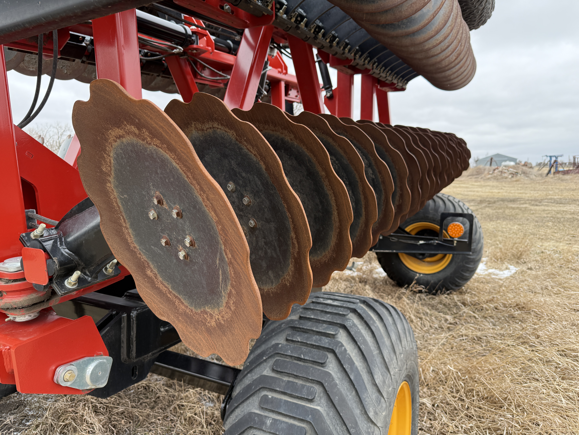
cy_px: 218
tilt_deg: -6.1
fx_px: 401
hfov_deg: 71.6
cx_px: 290
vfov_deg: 56.8
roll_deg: +0.6
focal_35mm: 24
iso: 100
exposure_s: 1/341
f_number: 1.78
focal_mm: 6.76
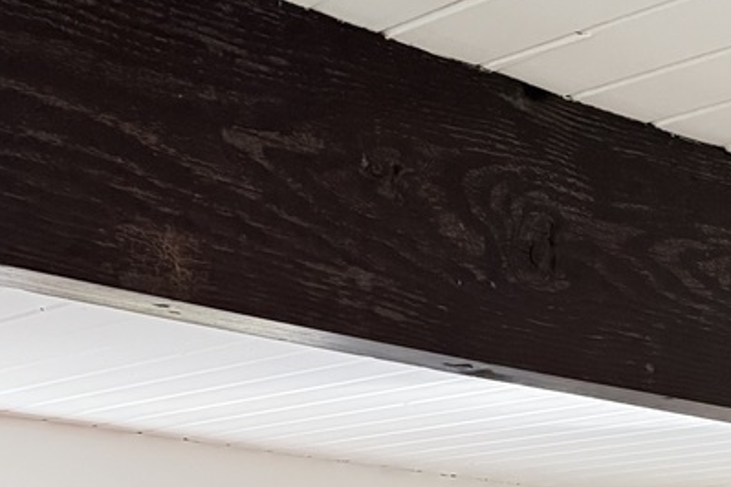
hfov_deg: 22.6
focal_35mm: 90
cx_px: 465
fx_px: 1827
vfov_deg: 13.6
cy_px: 875
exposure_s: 1/60
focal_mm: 6.76
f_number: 1.78
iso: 640
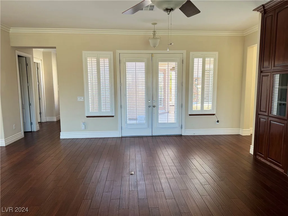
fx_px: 200
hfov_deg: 71.6
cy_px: 108
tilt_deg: -6.9
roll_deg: +0.3
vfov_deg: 56.8
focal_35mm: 24
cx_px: 144
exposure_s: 1/120
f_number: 1.78
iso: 100
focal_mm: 6.76
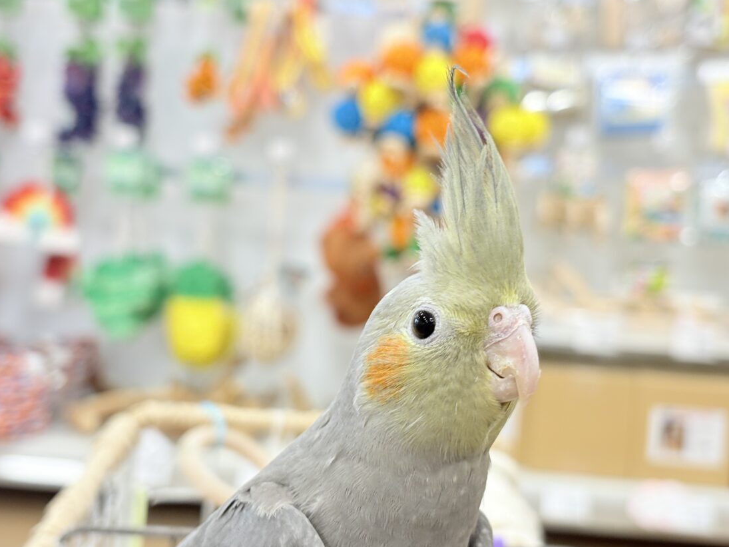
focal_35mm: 57
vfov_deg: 25.7
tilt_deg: -5.5
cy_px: 284
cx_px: 393
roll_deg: -2.5
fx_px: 1200
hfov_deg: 33.8
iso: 64
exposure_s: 1/50
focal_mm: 5.96
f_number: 1.6
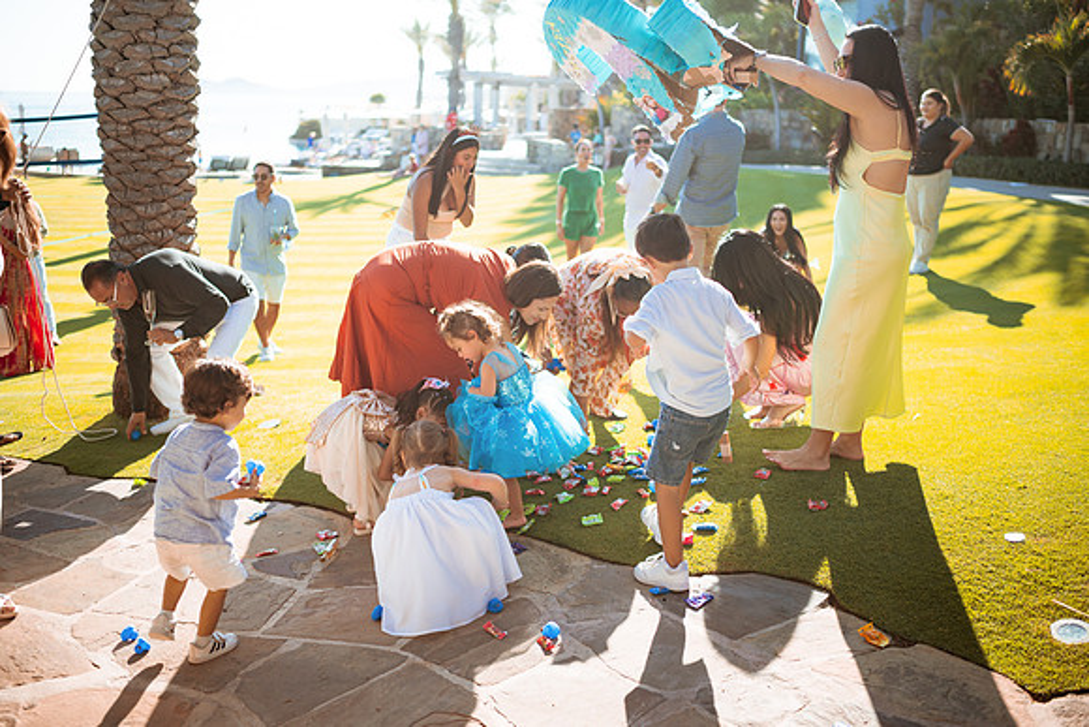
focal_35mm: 35
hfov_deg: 54.4
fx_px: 1059
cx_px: 544
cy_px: 364
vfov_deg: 37.9
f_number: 1.8
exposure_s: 1/2500
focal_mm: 35
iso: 100
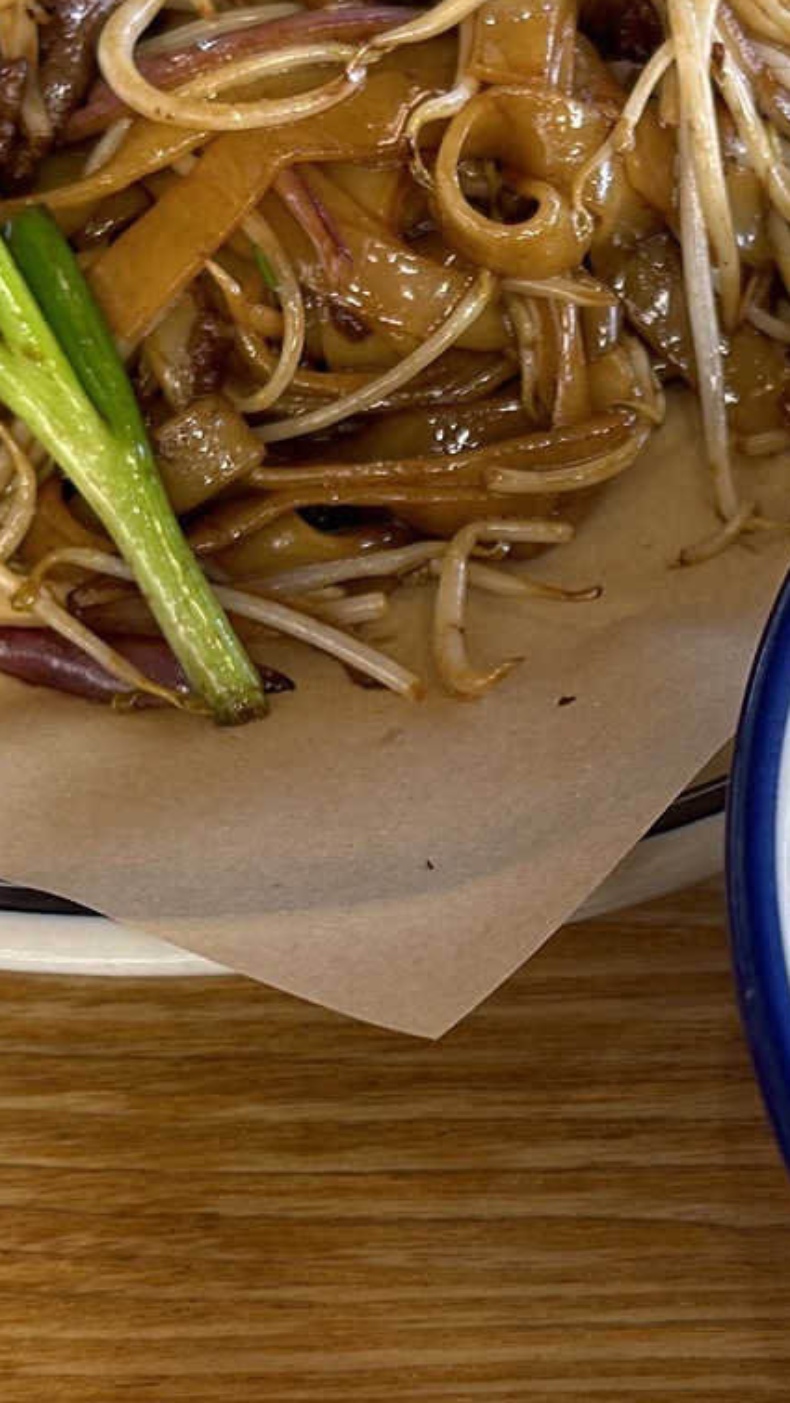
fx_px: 2791
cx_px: 740
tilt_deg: -53.6
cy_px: 719
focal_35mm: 75
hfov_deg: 15.9
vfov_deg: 28.2
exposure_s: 1/116
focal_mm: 5.7
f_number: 1.5
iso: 125
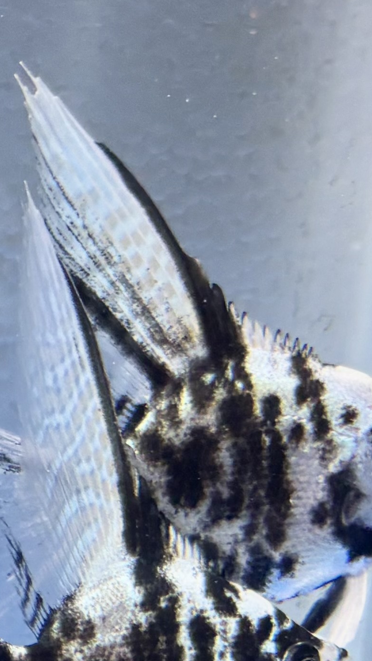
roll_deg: -0.4
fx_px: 2052
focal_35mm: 117
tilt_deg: -22.4
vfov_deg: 17.9
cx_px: -595
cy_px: 632
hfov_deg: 9.1
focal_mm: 5.96
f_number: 1.6
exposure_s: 1/120
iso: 64
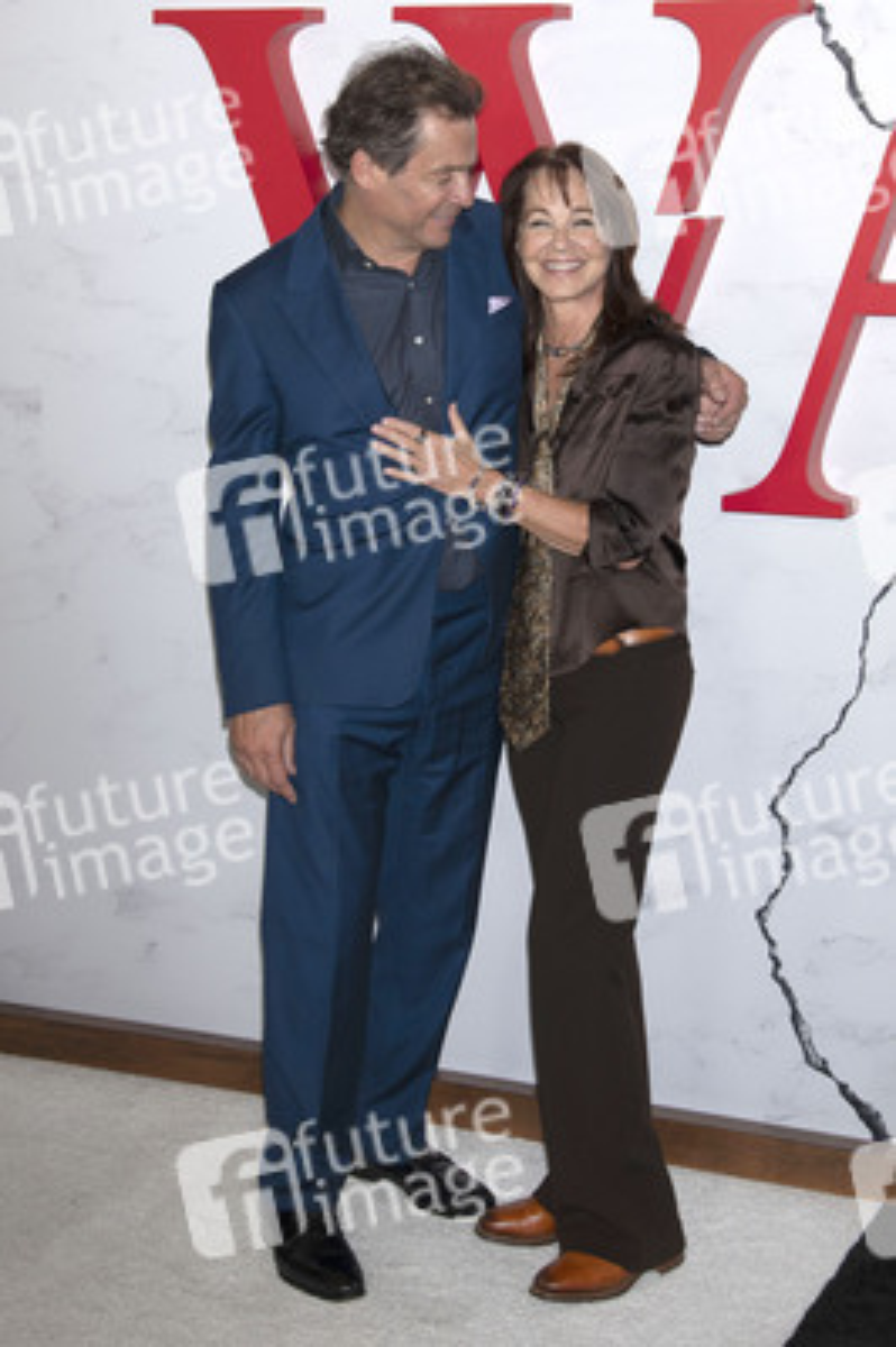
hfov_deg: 30.5
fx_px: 1645
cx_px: 448
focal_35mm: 44
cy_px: 674
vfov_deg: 44.5
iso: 640
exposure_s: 1/200
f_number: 6.3
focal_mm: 44
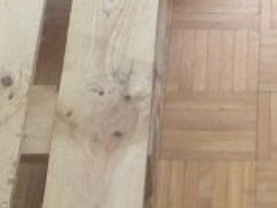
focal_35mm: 185
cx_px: 252
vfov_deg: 8.0
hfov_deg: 10.6
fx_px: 1482
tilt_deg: -40.5
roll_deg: +1.0
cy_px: -5
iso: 64
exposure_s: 1/20
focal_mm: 4.12
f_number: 2.4
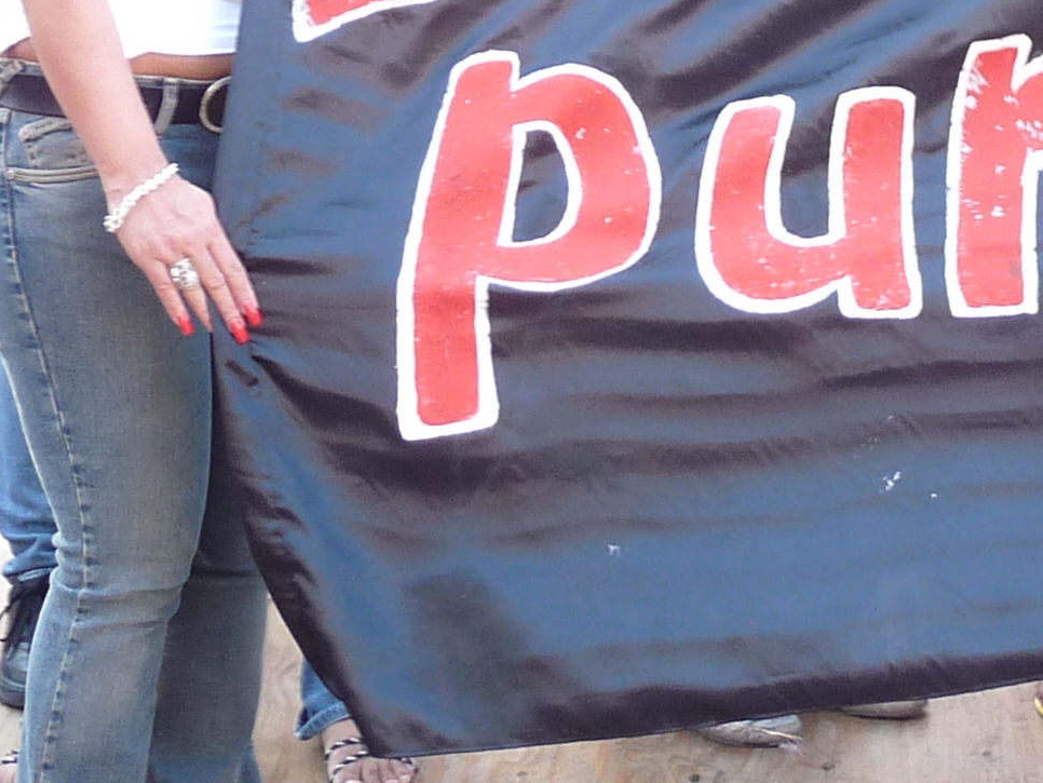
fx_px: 3195
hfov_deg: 18.2
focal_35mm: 106
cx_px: 1001
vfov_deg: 13.7
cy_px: -83
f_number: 2.8
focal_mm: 4.9
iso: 100
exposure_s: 1/40
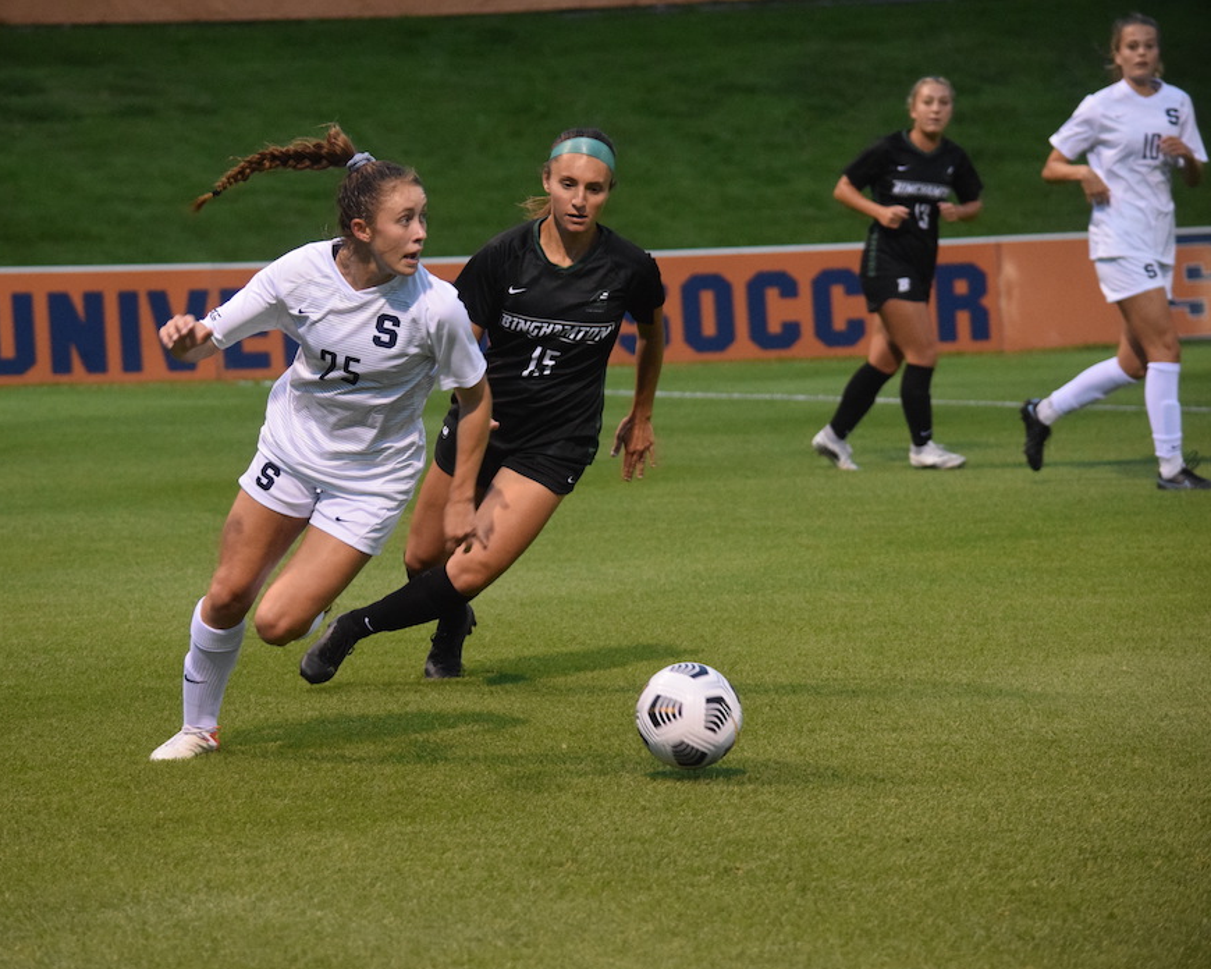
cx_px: 494
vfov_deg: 7.8
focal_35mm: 197
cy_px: 486
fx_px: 7061
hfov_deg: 9.8
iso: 3200
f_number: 4.8
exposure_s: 1/500
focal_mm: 116
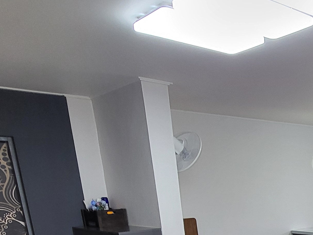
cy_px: 309
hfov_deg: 39.0
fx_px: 389
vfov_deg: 27.7
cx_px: 310
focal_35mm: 43
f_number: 2.2
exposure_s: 1/60
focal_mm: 1.74
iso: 160
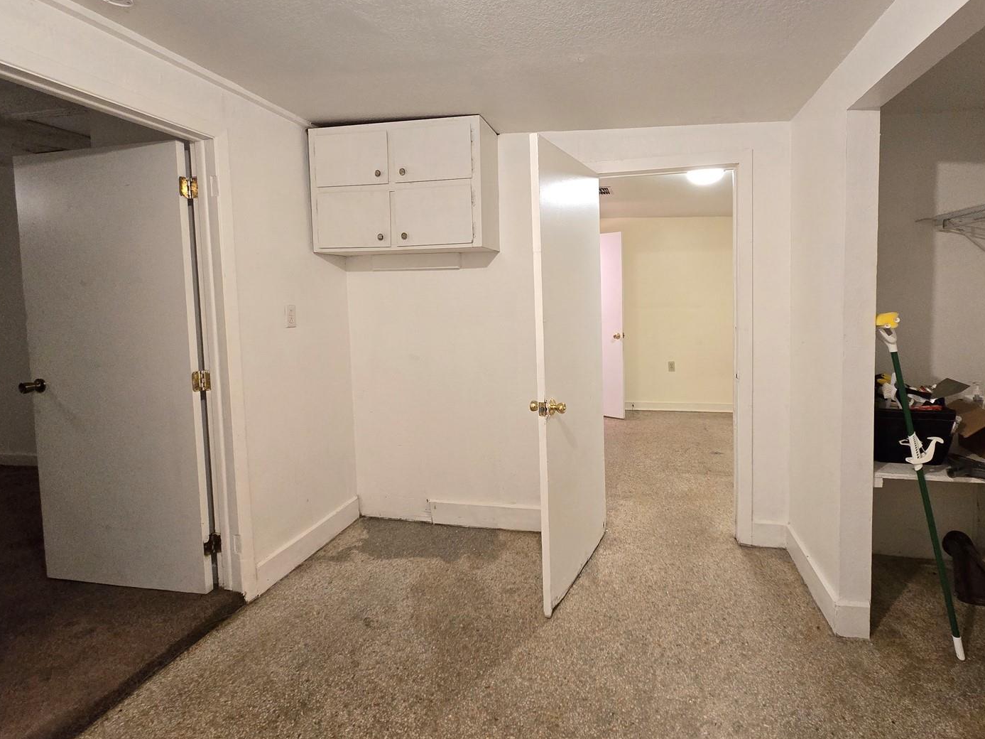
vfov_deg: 81.2
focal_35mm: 15
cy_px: 317
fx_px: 427
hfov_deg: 97.5
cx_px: 562
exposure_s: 1/60
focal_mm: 2.2
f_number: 2.2
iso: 640
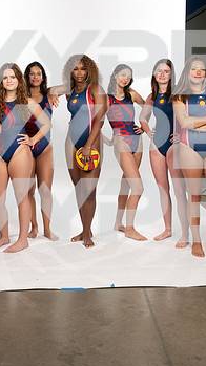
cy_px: 137
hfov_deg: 22.2
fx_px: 525
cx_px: 88
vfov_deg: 38.3
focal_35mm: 54
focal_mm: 40
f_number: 5.6
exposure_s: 1/250
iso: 200
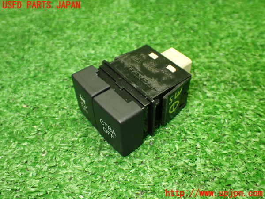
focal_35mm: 36
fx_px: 276
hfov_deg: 51.4
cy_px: 100
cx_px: 132
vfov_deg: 39.7
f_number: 2.5
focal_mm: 6.37
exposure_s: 1/125
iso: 800
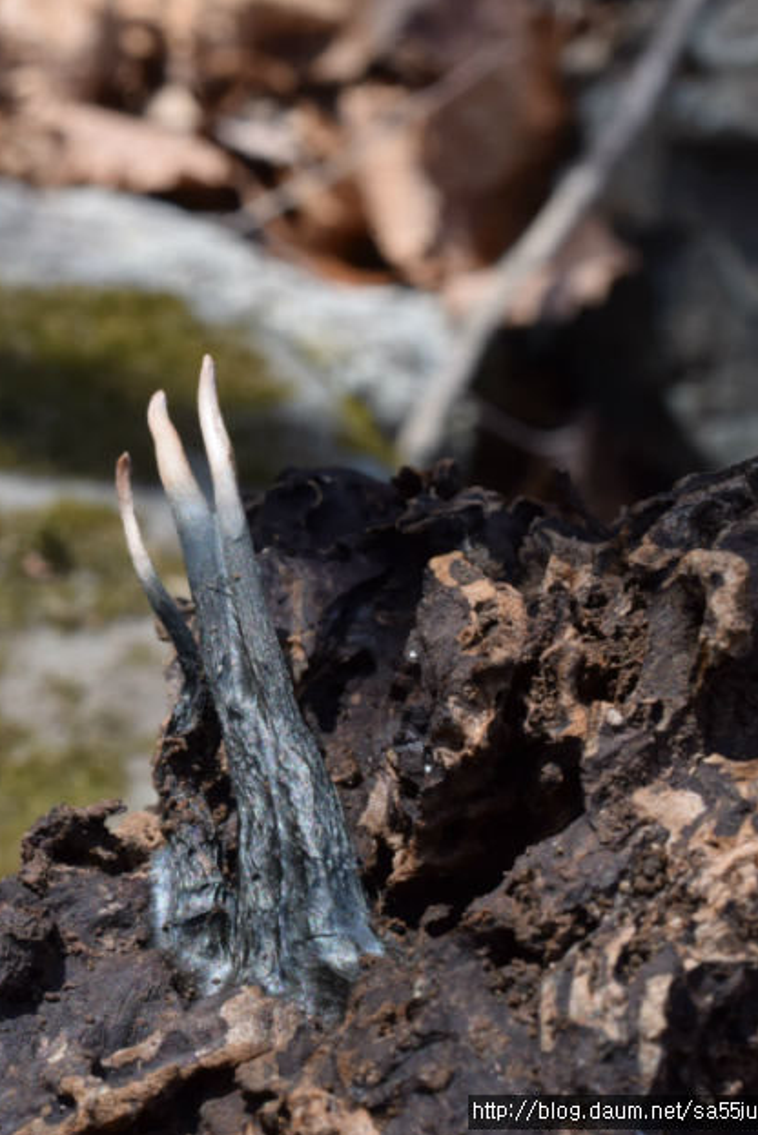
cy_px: 569
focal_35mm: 91
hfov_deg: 14.9
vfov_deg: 22.4
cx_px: 105
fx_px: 2871
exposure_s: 1/15
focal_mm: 40
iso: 125
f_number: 25
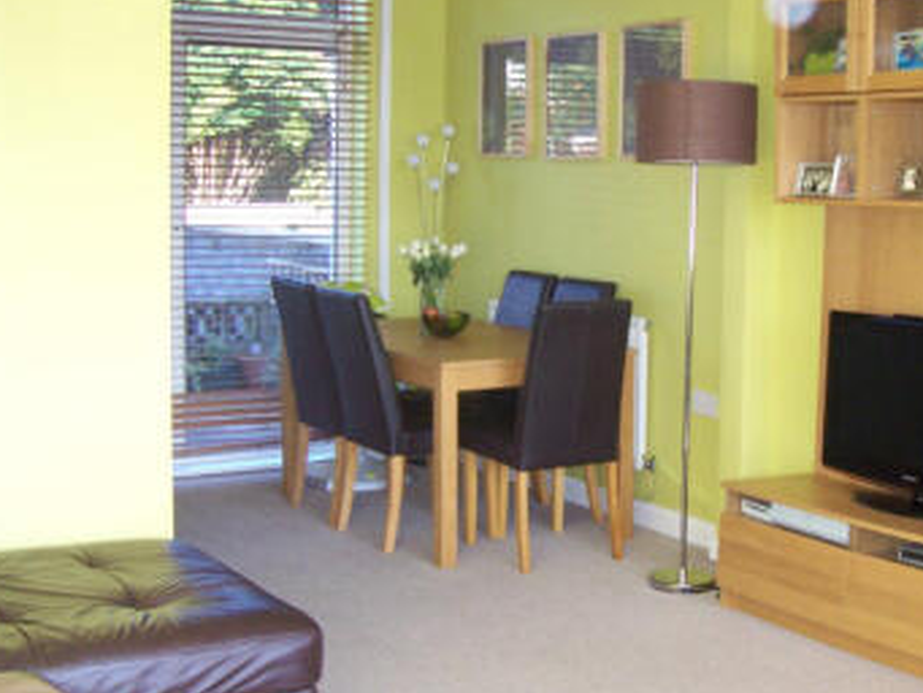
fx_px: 1547
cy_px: 321
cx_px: 620
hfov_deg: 32.9
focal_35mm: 58
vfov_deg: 25.2
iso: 160
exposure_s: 1/80
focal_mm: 5.6
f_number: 2.7
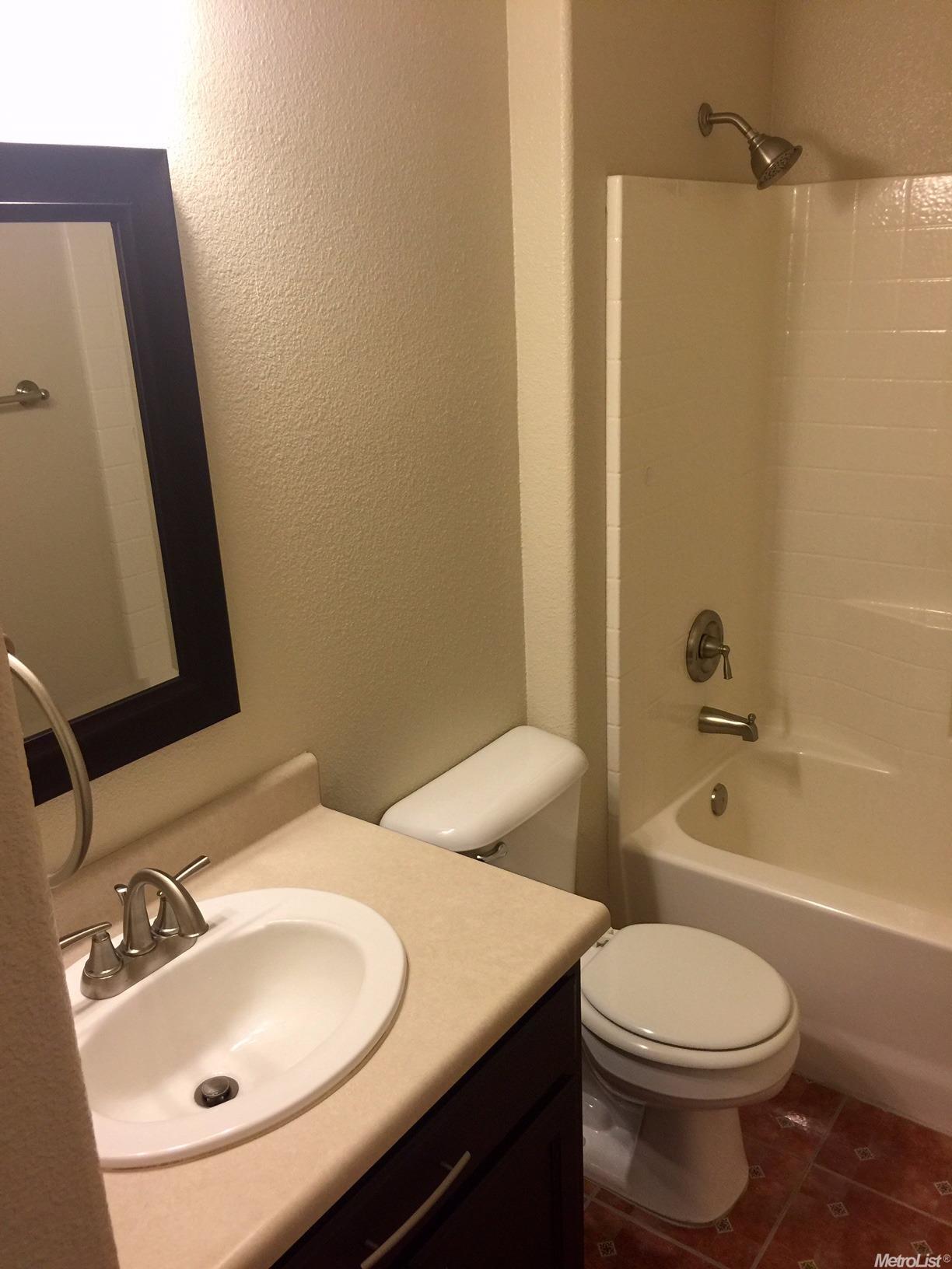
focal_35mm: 29
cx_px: 476
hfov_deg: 48.2
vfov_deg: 61.7
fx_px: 1063
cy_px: 634
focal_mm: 4.15
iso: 50
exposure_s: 1/30
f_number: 2.2
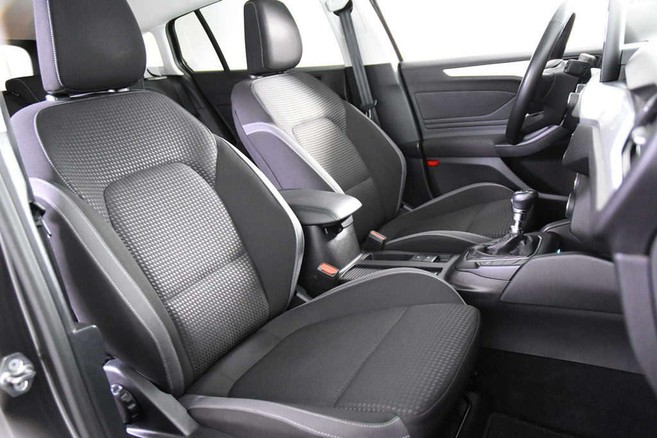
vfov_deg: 43.6
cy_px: 219
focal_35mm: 30
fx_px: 548
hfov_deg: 61.9
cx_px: 328
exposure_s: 1/30
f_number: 2.8
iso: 5000
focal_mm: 20
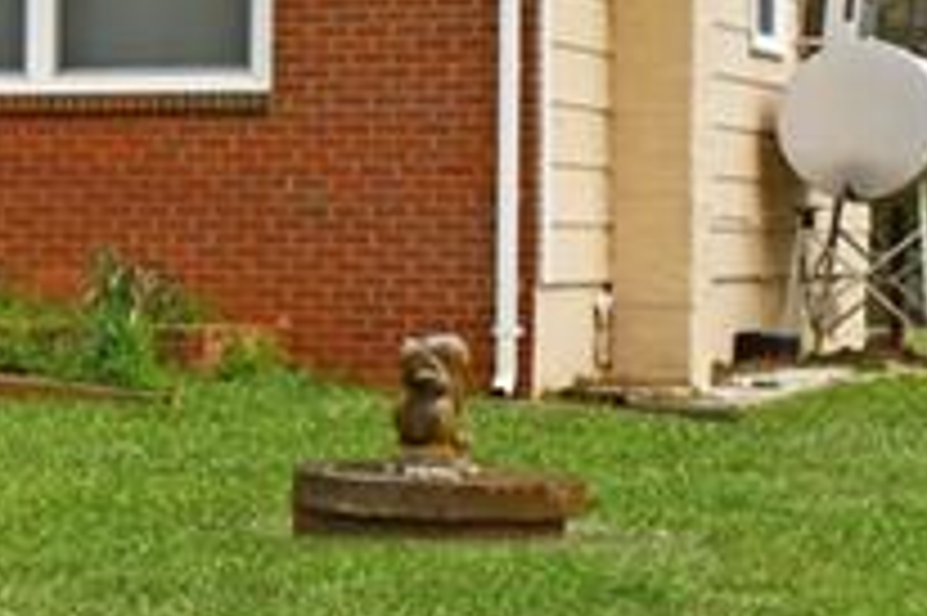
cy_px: 265
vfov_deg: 10.2
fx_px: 3448
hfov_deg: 14.0
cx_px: -608
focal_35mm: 134
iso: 100
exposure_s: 1/250
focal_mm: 18
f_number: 8
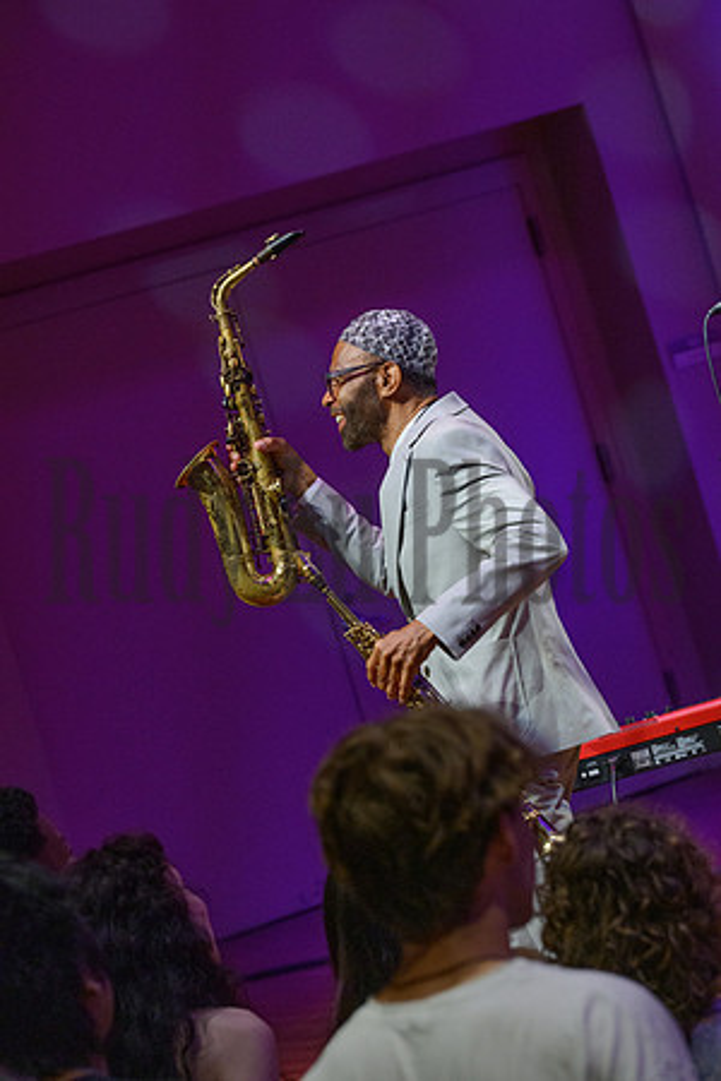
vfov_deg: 10.3
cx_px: 360
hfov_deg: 6.9
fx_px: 6008
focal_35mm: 200
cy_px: 540
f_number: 9
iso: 5000
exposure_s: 1/400
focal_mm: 200
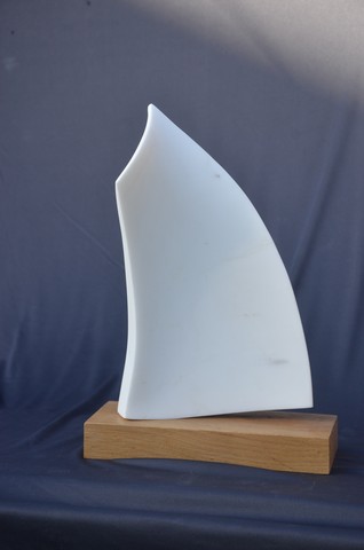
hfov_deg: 13.8
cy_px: 275
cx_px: 182
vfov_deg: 20.7
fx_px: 1508
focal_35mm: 99
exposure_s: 1/250
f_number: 8
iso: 320
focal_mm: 66
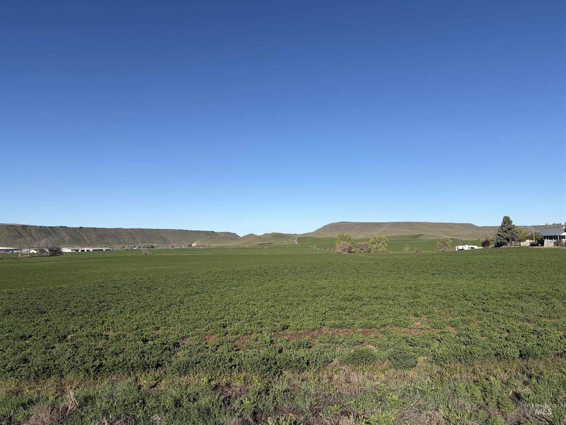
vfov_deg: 53.1
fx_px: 425
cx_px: 283
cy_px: 212
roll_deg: +0.8
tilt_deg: +4.3
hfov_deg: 67.3
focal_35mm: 26
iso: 64
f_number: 1.6
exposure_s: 1/5814
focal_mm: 5.96
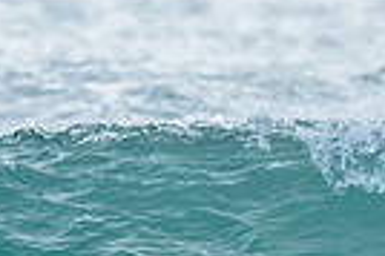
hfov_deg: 0.4
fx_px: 51089
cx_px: 231
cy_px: 97
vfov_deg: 0.3
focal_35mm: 4783
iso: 500
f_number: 6.3
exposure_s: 1/2000
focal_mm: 800
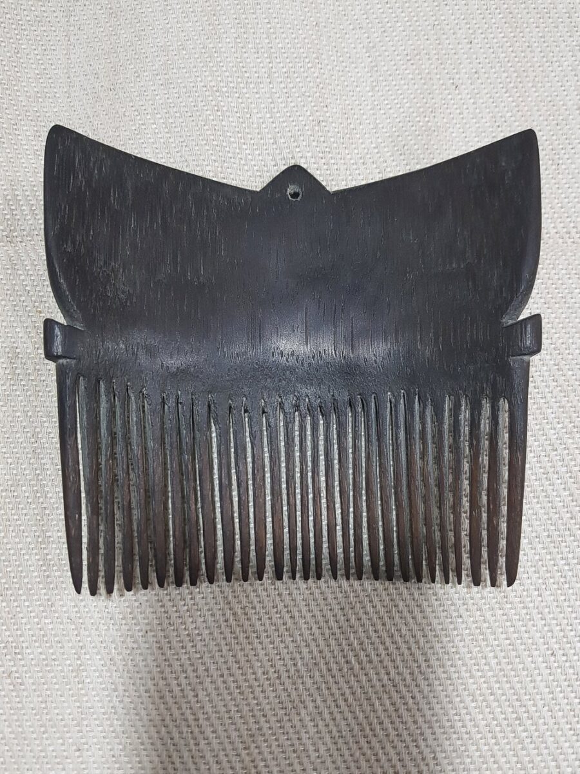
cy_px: 387
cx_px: 290
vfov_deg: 67.3
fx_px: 581
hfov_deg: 53.1
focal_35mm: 26
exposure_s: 1/50
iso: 250
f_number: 1.7
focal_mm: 4.3
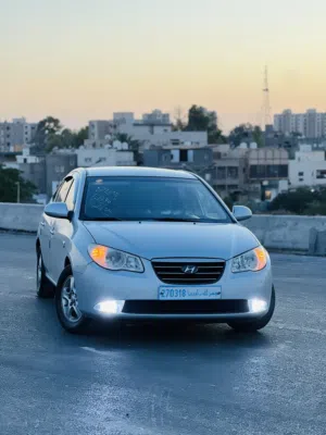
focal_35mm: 77
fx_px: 967
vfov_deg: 25.3
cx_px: 163
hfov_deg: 19.1
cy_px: 218
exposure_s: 1/121
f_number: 2.8
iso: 100
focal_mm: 9
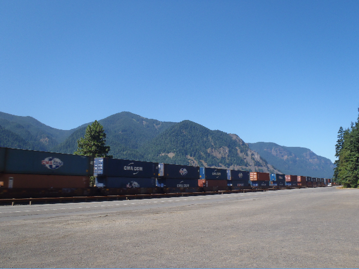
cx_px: 180
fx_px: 290
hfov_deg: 63.4
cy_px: 134
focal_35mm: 28
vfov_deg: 49.7
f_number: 10
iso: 80
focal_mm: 5
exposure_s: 1/80
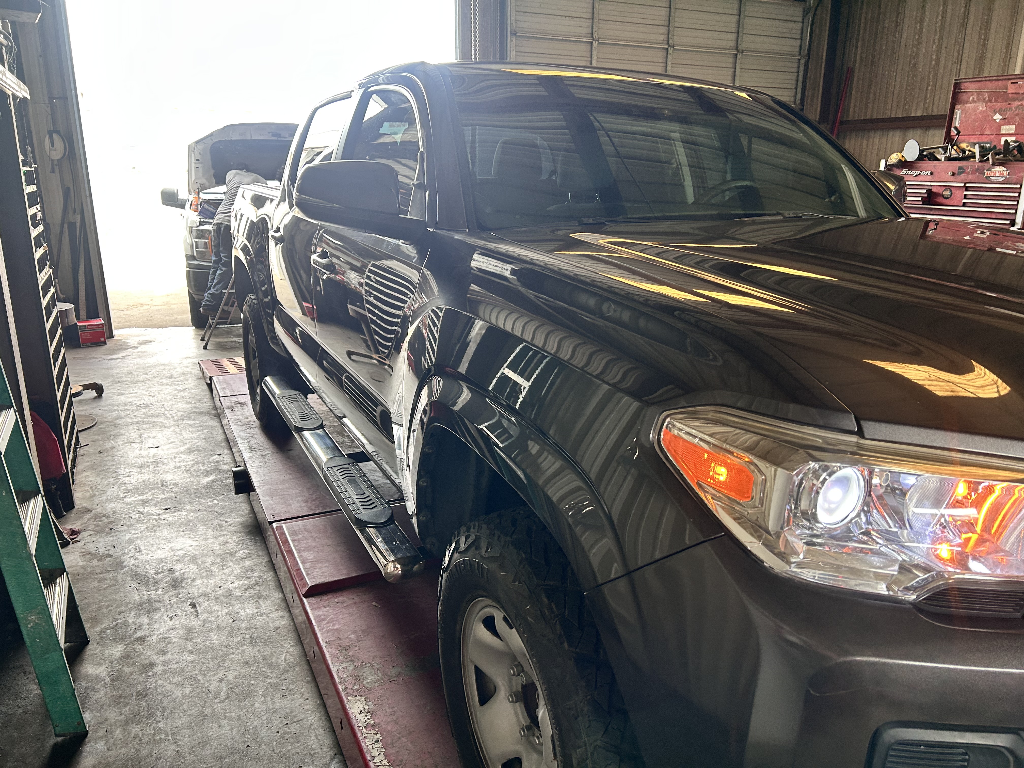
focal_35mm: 26
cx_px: 512
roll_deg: +0.1
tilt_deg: -14.7
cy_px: 384
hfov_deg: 67.3
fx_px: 769
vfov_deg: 53.1
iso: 100
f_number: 1.5
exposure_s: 1/120
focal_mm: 5.7
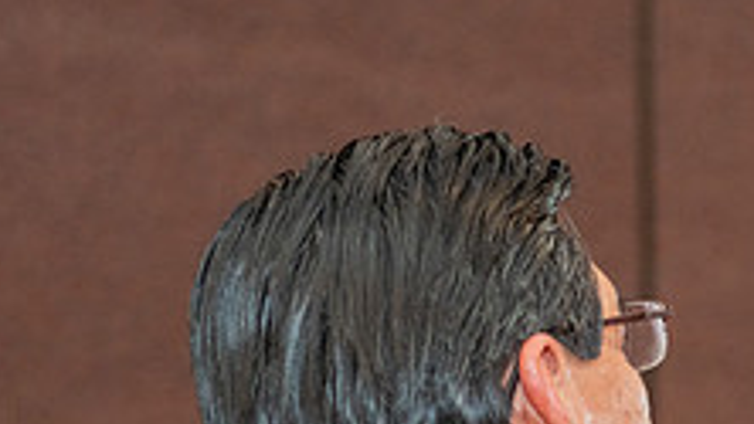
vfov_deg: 5.2
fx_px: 4660
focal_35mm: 233
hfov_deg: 9.2
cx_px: 853
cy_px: 729
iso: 800
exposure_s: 1/125
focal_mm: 70
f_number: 3.5
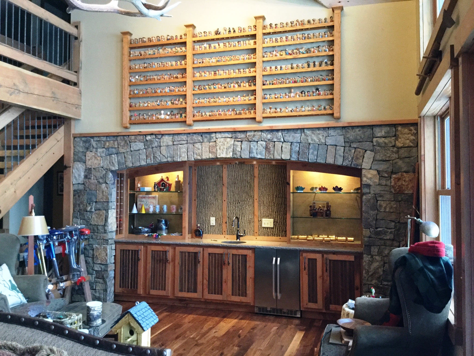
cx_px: 237
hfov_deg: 58.4
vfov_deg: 45.4
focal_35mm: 31
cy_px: 178
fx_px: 424
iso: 200
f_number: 2.4
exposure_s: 1/24
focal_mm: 3.3
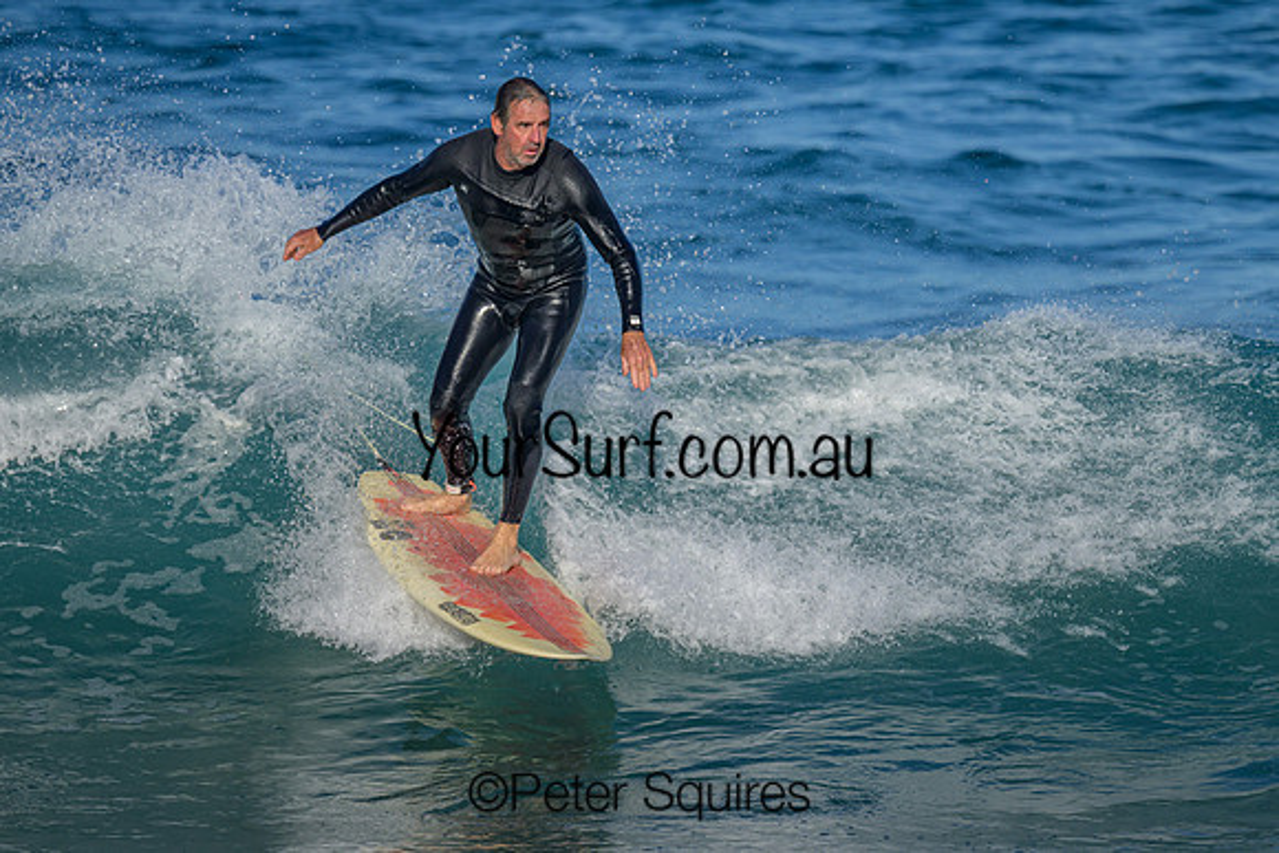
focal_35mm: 961
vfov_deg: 1.4
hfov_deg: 2.1
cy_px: 380
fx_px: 34161
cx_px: 640
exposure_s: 1/2000
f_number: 8
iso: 320
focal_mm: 800
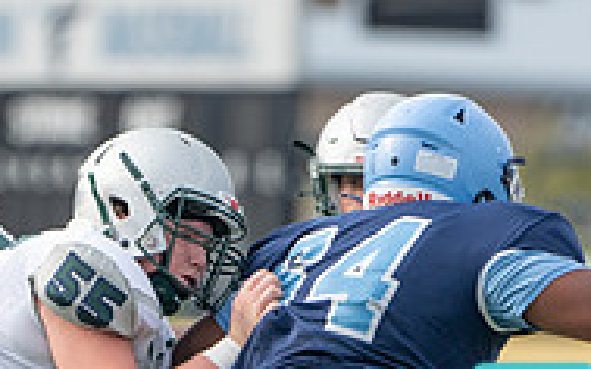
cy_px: 503
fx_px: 25393
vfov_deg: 0.8
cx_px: 288
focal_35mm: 1577
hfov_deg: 1.3
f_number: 5.6
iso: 320
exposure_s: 1/1250
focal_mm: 400
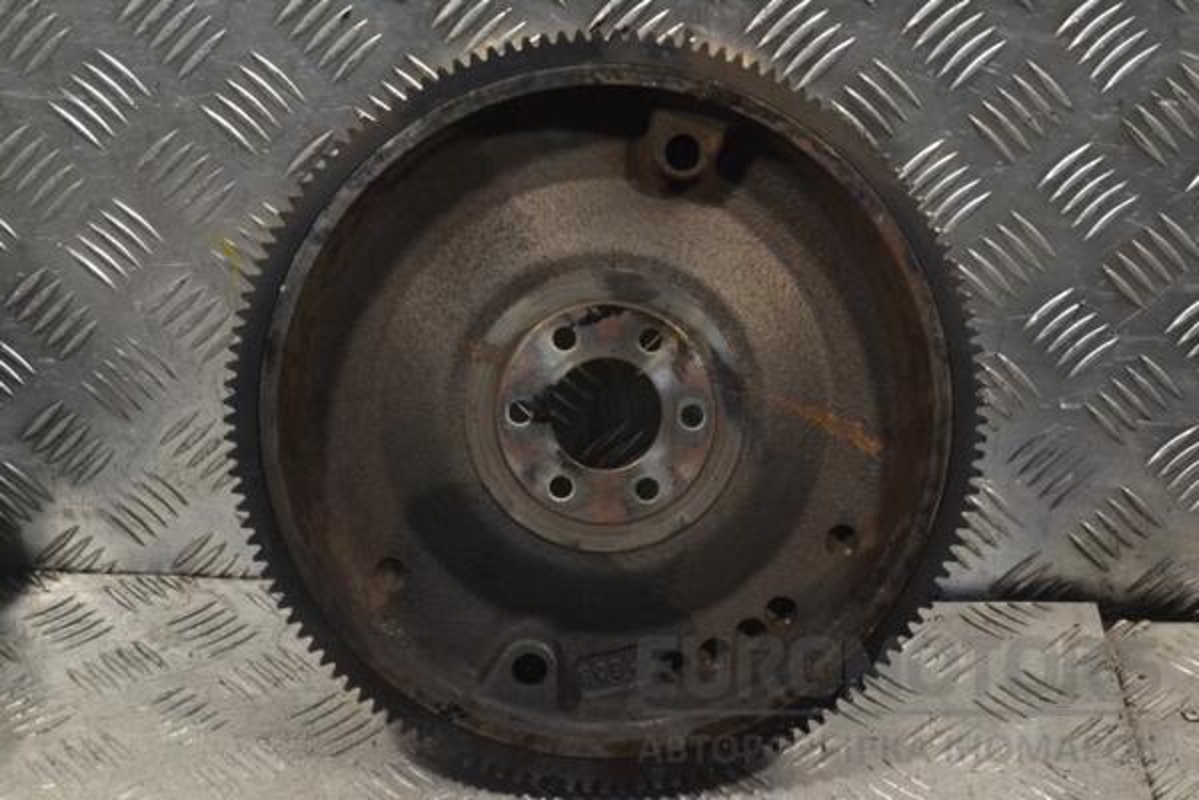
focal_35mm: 60
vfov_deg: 22.6
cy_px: 400
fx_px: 1998
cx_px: 600
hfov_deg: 33.4
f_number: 8
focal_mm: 40
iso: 3200
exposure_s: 1/250
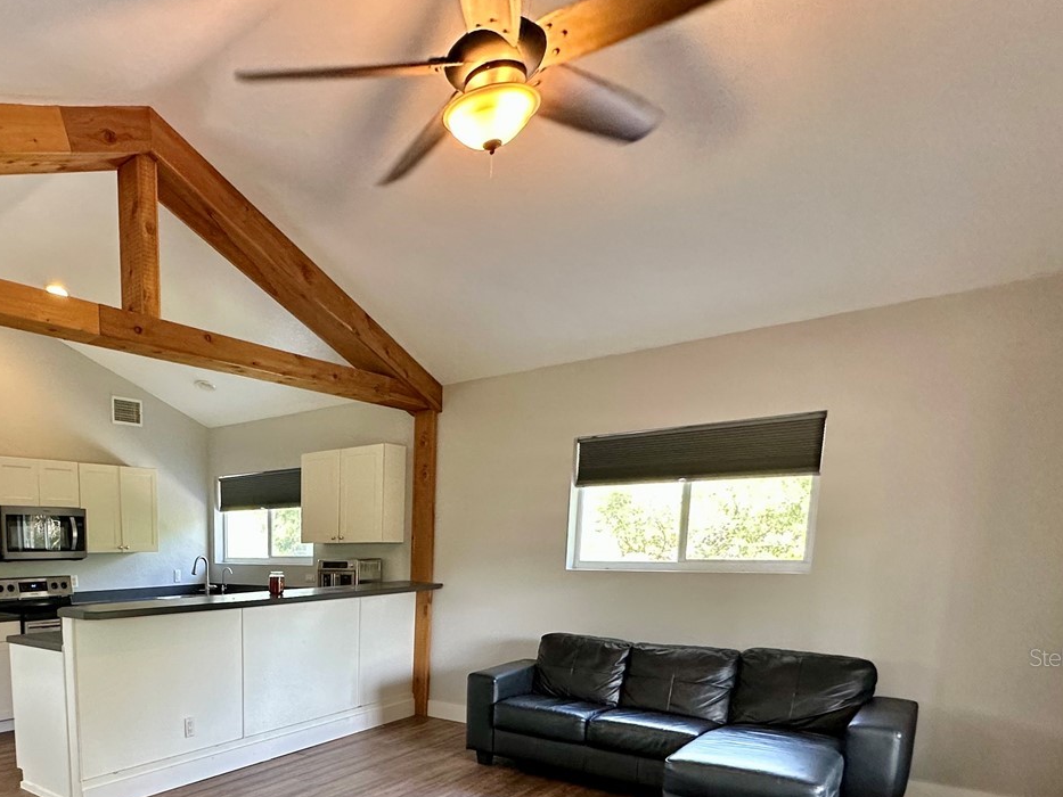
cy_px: 657
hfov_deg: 65.7
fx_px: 737
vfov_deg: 52.5
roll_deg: +1.0
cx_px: 226
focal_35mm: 24
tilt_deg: -8.8
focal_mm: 2.22
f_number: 2.2
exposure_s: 1/120
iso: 250
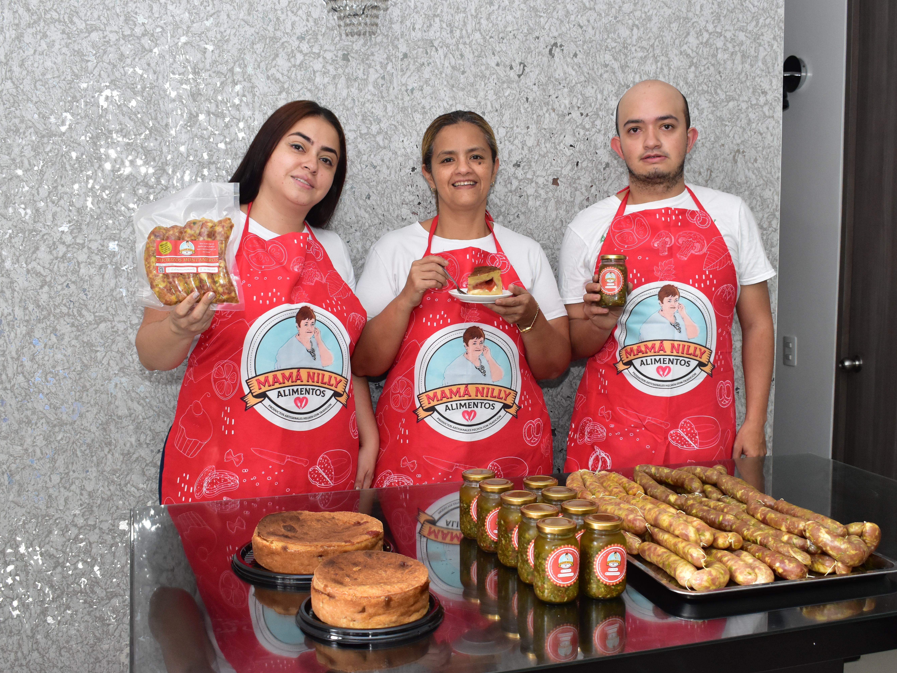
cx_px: 453
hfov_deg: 47.9
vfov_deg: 36.8
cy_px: 337
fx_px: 1011
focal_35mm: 39
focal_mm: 24
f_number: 7.1
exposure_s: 1/60
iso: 1600
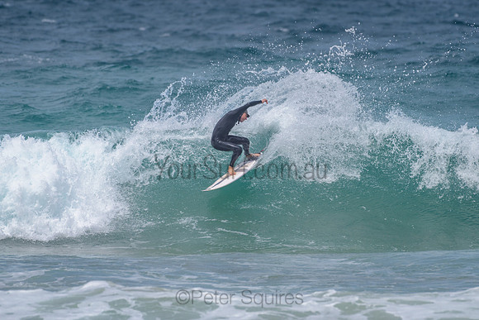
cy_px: 139
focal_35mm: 613
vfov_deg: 2.2
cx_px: 274
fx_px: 8162
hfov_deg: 3.4
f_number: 5.6
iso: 110
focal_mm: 500
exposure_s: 1/2000
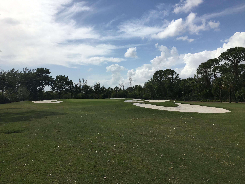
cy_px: 92
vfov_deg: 48.2
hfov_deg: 61.7
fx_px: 205
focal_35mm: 29
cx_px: 122
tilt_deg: +2.4
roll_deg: +0.5
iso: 25
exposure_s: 1/2959
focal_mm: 4.15
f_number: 2.2
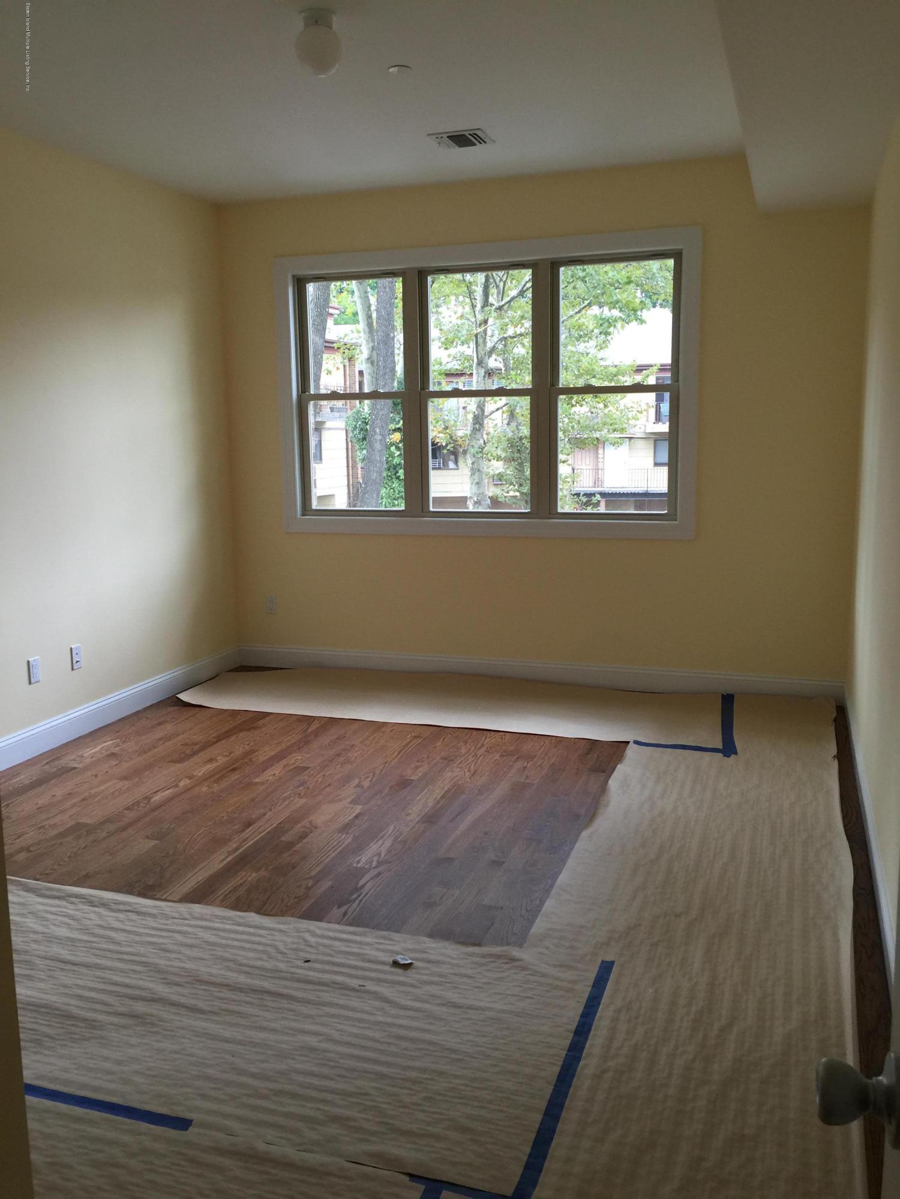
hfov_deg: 48.2
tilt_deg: -11.0
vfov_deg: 61.7
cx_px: 450
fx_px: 1005
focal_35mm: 29
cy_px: 600
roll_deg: +0.3
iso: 40
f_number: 2.2
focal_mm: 4.15
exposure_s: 1/40
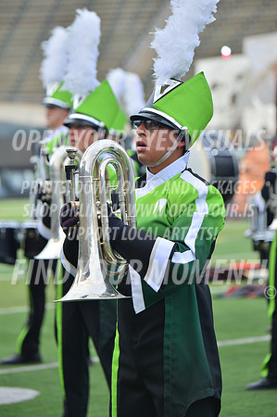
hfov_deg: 6.9
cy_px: 208
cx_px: 138
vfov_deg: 10.3
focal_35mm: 200
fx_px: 2313
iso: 200
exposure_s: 1/500
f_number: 5.6
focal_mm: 200
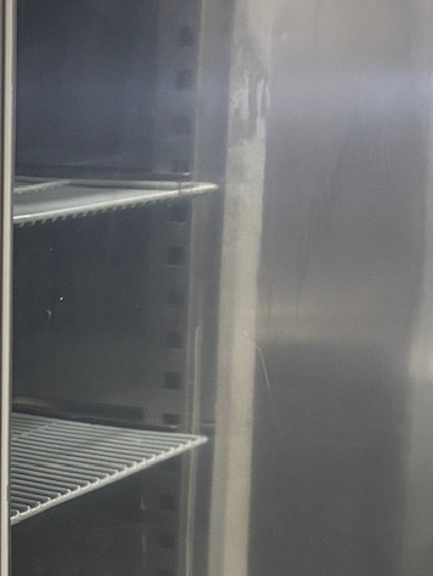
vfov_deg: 17.2
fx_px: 1865
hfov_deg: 12.9
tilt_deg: -14.9
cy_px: 543
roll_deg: +0.8
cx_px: -97
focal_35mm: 112
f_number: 1.6
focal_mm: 5.96
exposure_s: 1/33
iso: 400
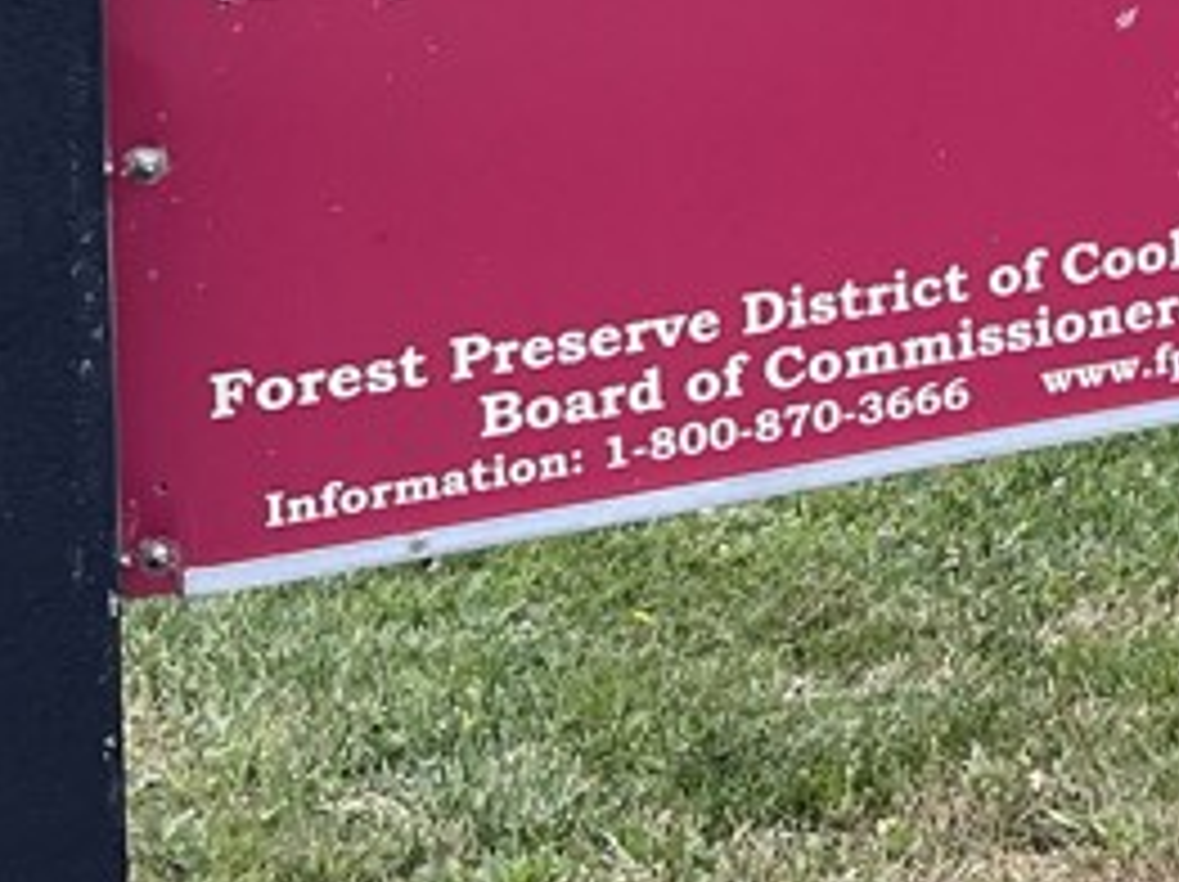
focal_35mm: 139
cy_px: -666
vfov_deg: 10.1
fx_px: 4730
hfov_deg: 12.1
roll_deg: +1.5
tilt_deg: -2.5
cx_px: 2601
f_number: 1.5
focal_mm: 5.7
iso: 50
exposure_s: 1/379
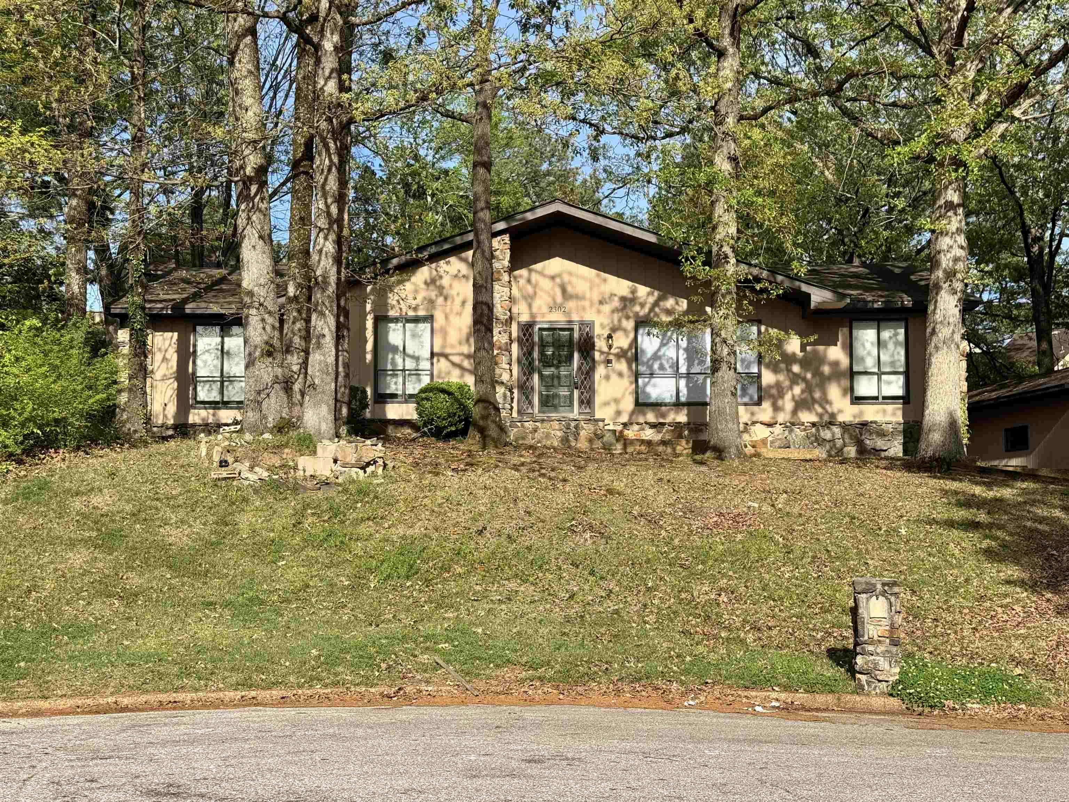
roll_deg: +0.2
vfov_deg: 30.3
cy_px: 401
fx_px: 1482
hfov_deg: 39.7
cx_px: 534
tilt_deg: +5.1
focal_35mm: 48
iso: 64
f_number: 1.78
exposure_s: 1/3610
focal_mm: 6.76
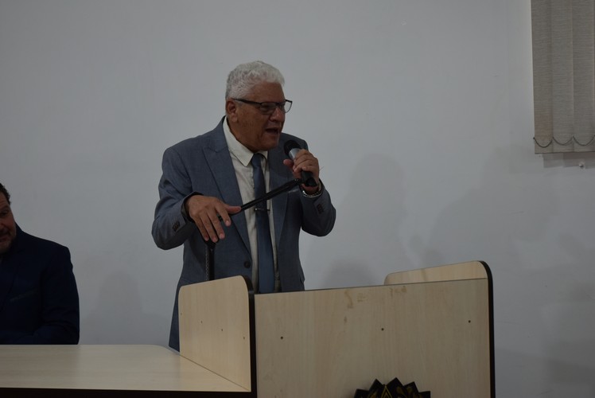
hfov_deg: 30.5
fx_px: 1092
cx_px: 298
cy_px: 199
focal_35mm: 66
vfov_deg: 20.6
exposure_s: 1/60
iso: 400
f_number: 4.2
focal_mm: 44
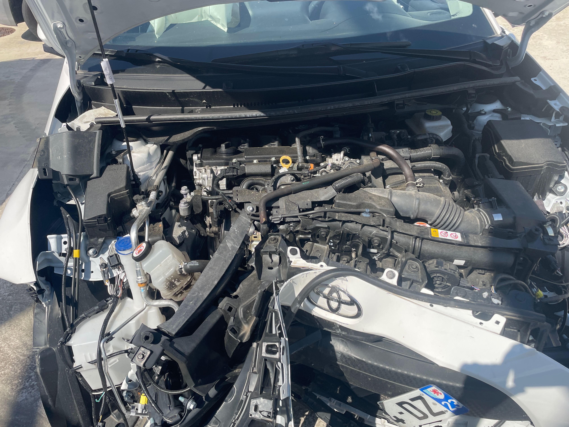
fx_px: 427
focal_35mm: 26
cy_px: 214
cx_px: 284
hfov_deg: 67.3
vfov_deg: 53.1
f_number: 1.6
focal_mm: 4.2
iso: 32
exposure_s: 1/2304
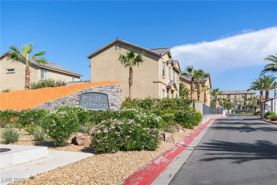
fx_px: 239
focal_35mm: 31
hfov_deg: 60.3
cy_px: 92
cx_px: 138
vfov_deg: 42.3
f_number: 6.3
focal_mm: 31
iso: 200
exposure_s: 1/1000
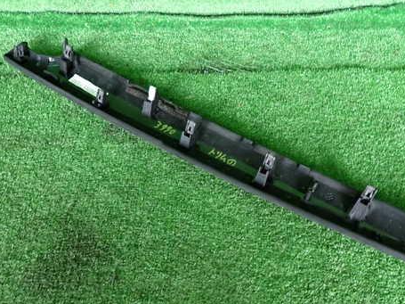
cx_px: 234
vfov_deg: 42.9
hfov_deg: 55.1
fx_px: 386
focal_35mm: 33
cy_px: 151
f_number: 2
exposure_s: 1/30
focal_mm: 4.5
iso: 320
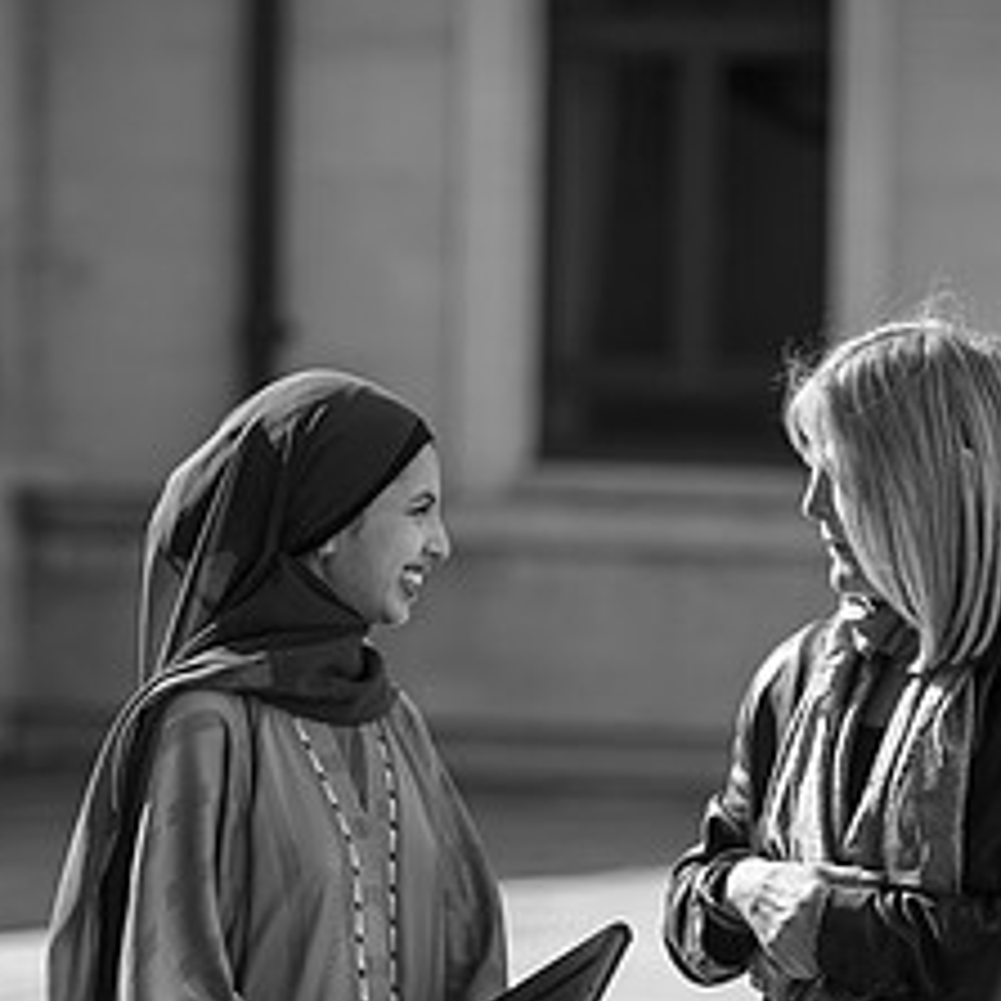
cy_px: 774
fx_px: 8833
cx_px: 480
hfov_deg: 6.5
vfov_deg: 6.5
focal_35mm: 270
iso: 100
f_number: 2.8
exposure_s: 1/2000
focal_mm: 122
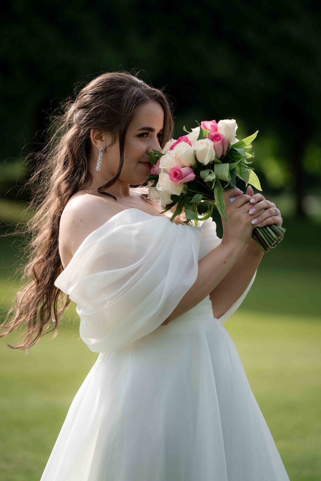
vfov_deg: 10.5
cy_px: 240
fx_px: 2621
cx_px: 160
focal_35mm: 196
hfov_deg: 7.0
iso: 100
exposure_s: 1/400
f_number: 4
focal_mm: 196
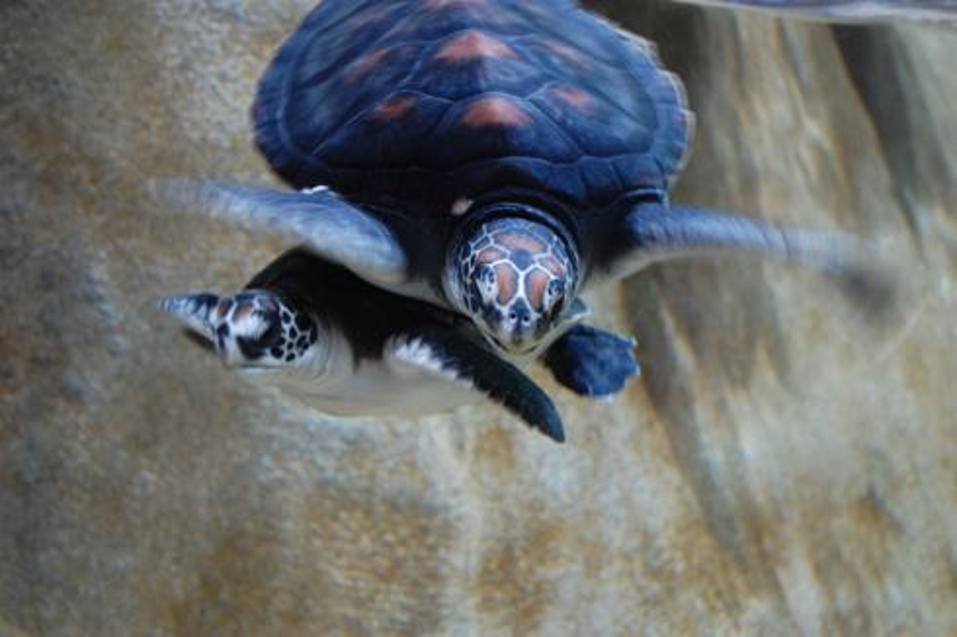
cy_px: 318
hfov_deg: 24.6
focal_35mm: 82
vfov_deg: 16.5
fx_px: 2192
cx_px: 478
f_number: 5.6
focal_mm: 55
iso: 800
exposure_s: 1/8
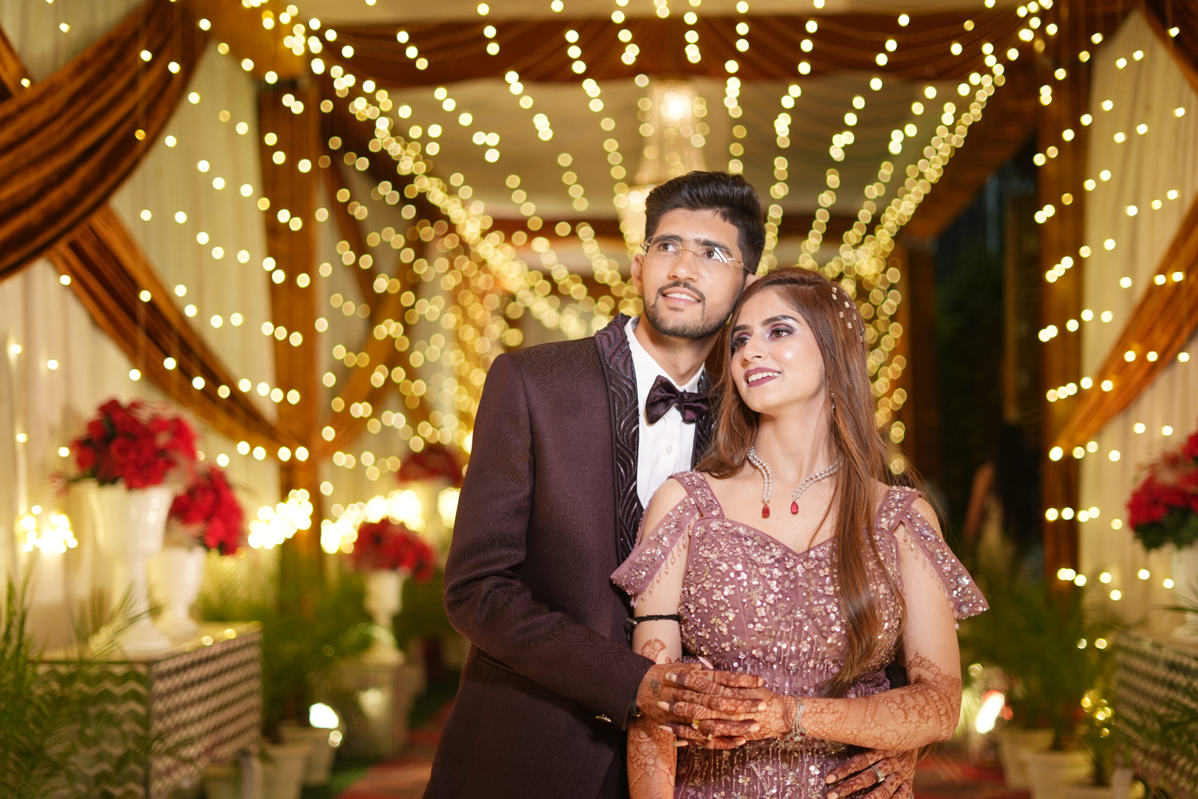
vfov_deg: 27.0
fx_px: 1664
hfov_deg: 39.6
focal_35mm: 50
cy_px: 400
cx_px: 599
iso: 250
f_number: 1.8
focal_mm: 50
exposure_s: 1/160
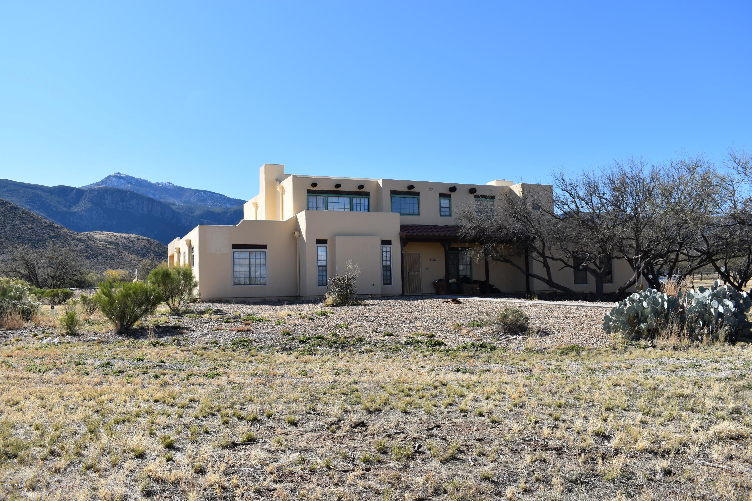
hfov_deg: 61.9
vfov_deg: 43.6
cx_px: 376
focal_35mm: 30
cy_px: 250
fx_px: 627
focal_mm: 20
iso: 100
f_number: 8
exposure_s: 1/250
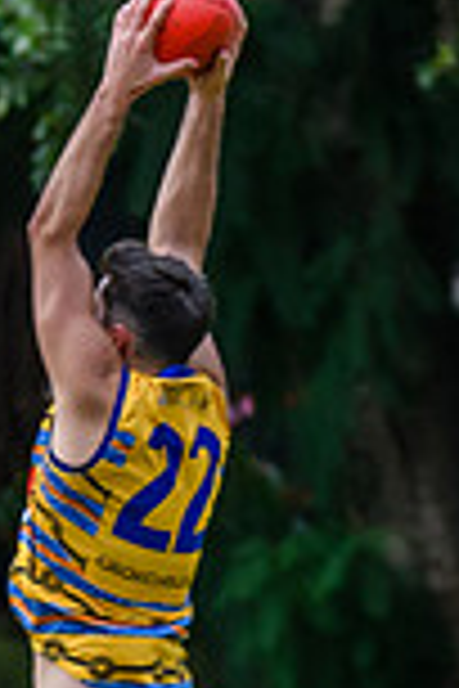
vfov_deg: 1.5
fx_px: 25817
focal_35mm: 1350
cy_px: 962
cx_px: -90
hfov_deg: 1.0
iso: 1400
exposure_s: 1/1600
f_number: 5.3
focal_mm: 220
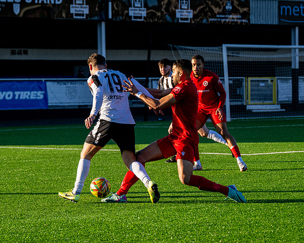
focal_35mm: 160
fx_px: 1438
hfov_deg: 12.1
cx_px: 146
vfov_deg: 9.7
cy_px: 158
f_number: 4
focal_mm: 98
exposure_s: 1/3200
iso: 400
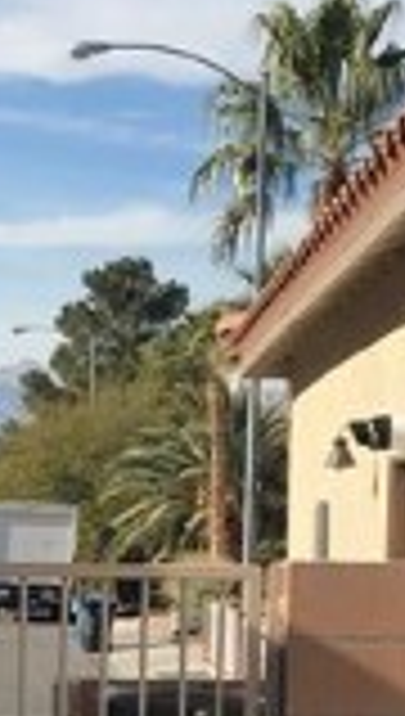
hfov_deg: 8.2
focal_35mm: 147
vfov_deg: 14.3
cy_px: 793
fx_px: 2793
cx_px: -4
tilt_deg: -4.8
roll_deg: -0.7
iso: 20
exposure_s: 1/2519
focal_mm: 3.99
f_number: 1.8
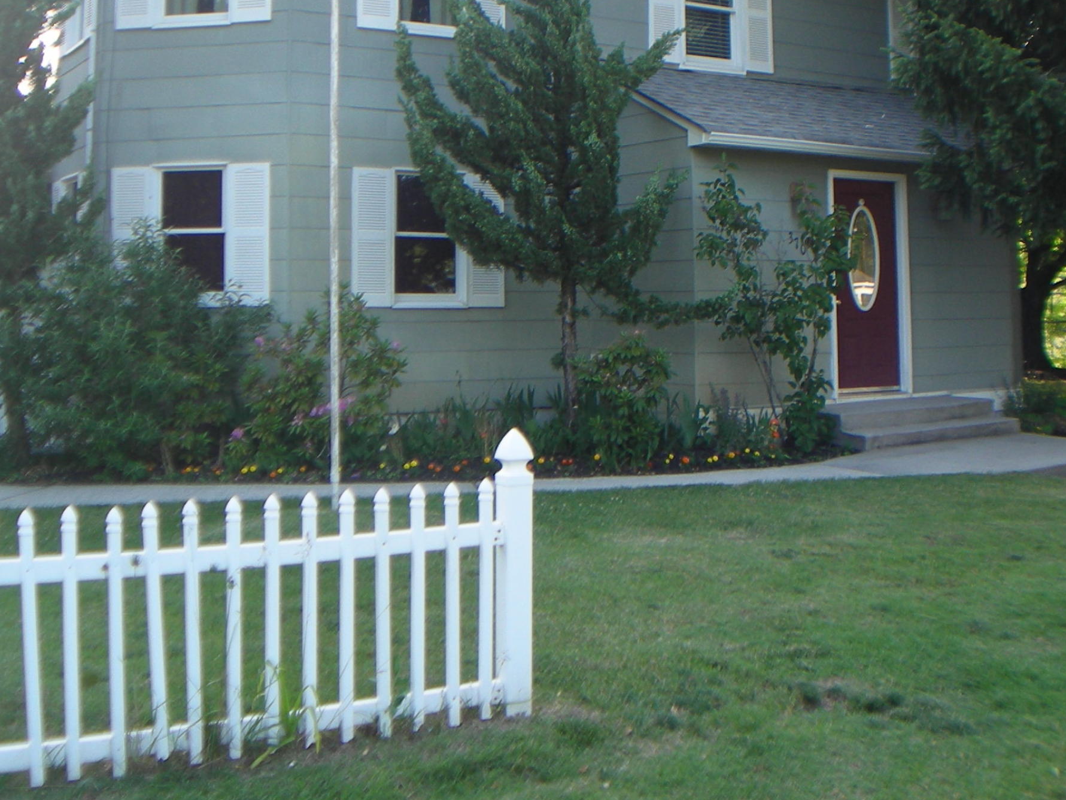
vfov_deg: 22.7
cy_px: 212
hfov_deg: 30.2
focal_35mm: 64
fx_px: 1971
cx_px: 620
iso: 50
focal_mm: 6.3
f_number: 3.2
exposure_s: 1/90.2
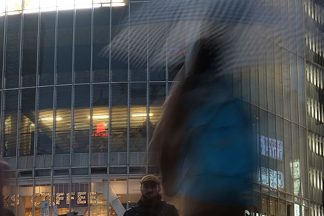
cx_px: 114
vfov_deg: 13.6
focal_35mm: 100
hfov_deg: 20.4
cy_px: 184
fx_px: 900
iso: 200
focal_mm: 27
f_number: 9
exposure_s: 1/2
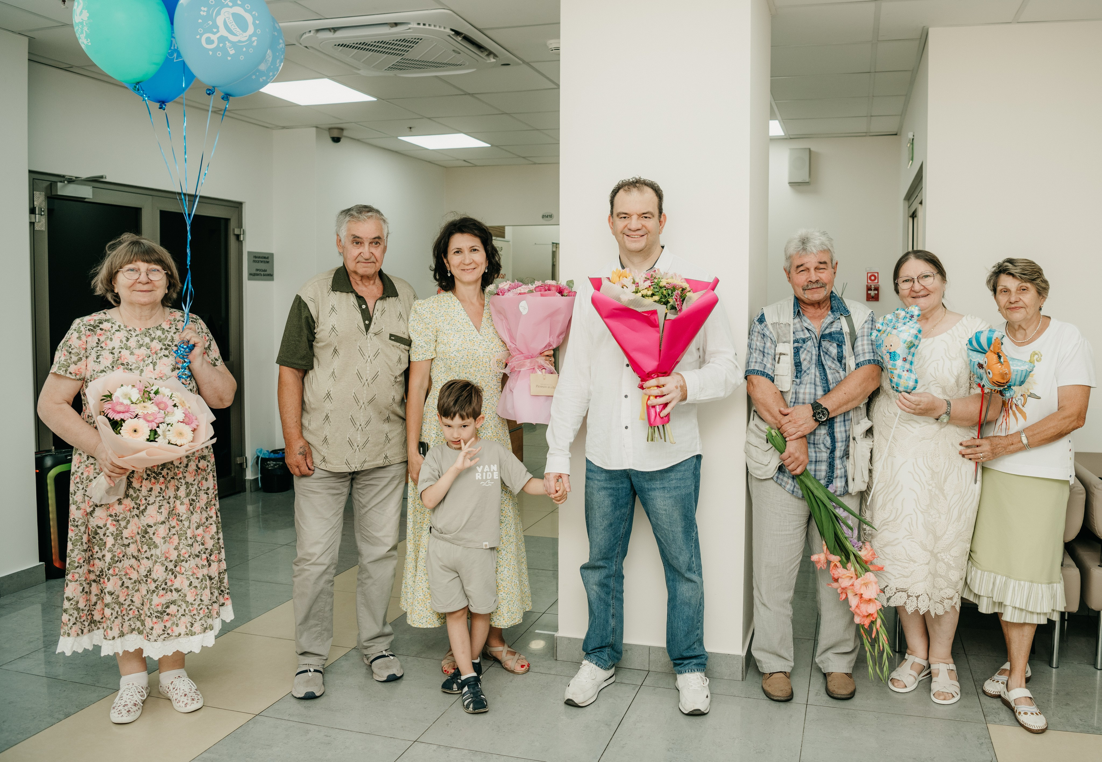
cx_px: 621
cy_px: 348
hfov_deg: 65.8
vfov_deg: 48.3
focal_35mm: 27
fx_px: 848
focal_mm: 24
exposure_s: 1/160
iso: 160
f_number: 4
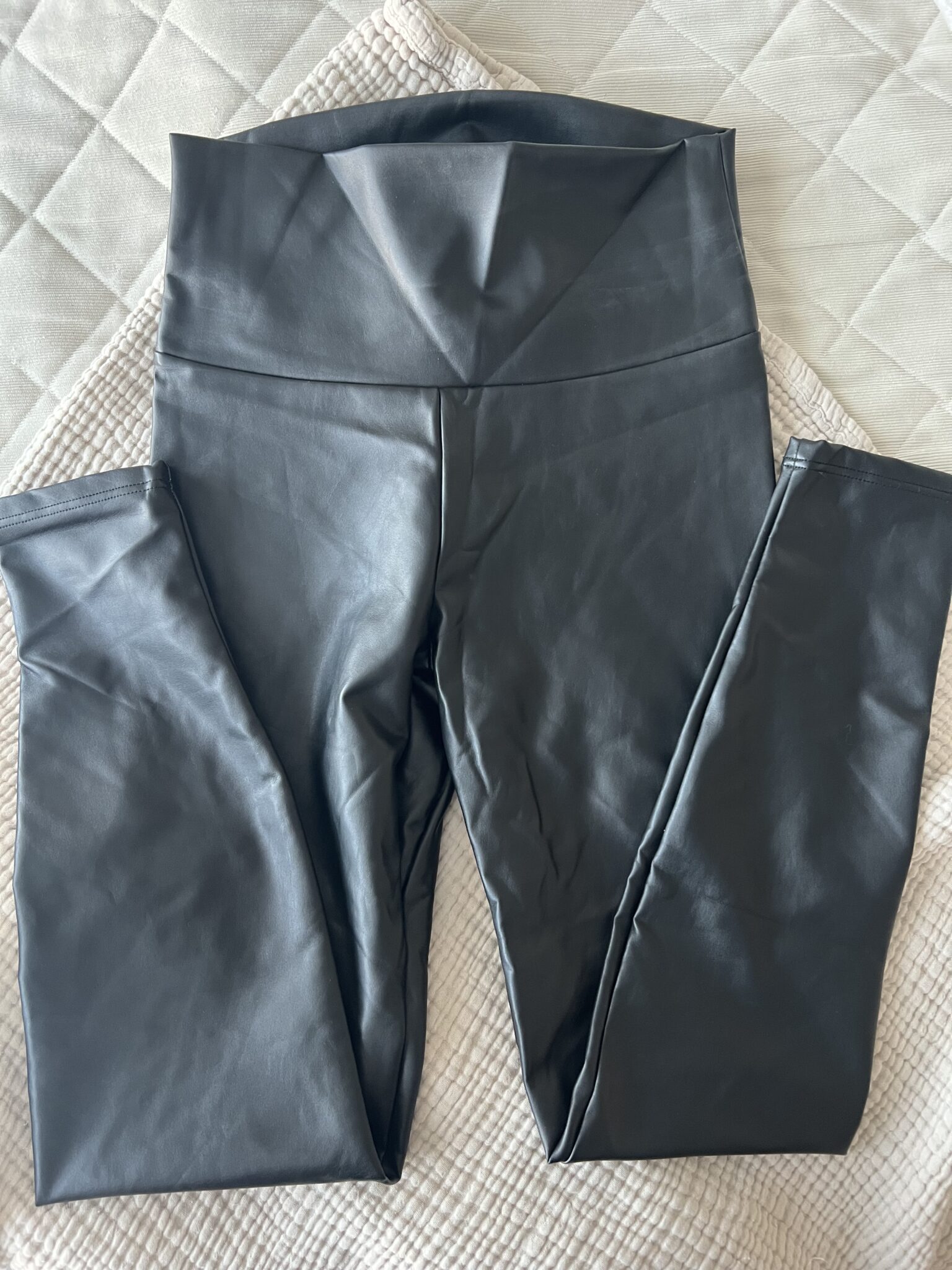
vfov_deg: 67.3
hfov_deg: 53.1
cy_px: 635
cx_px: 476
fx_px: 953
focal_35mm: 26
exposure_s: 1/60
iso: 400
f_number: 1.5
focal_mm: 5.7
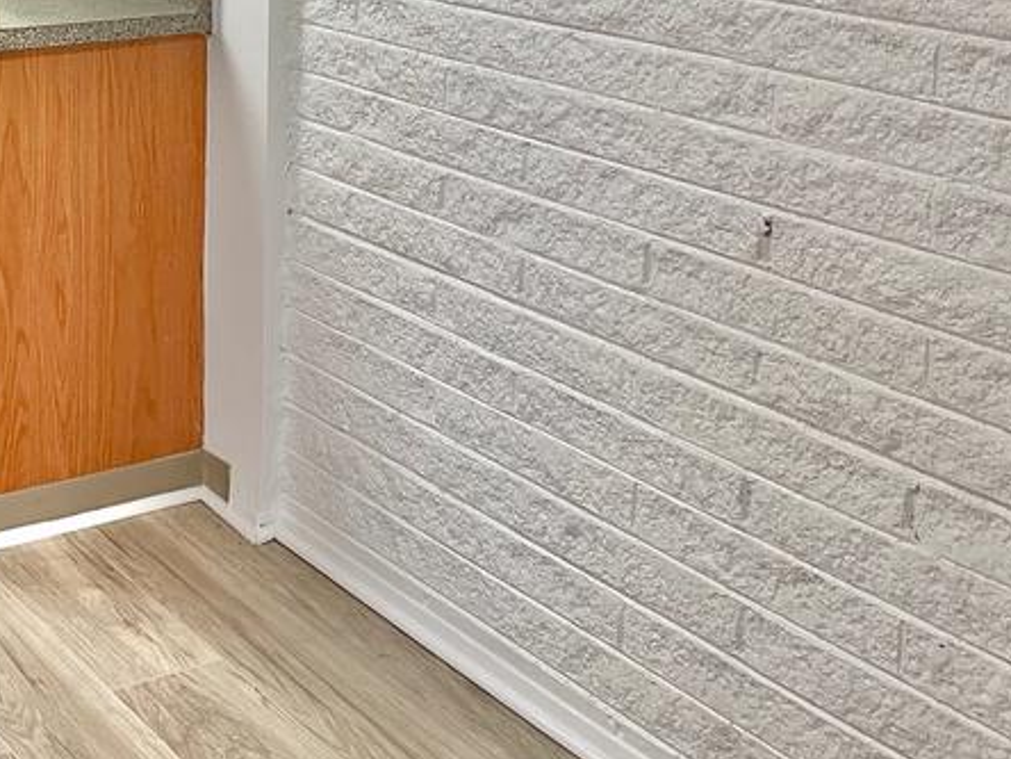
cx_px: 77
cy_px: -39
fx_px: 1752
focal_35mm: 60
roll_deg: +0.4
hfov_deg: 30.6
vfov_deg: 23.2
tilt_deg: -6.8
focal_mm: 4.2
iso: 125
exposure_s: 1/60
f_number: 1.6
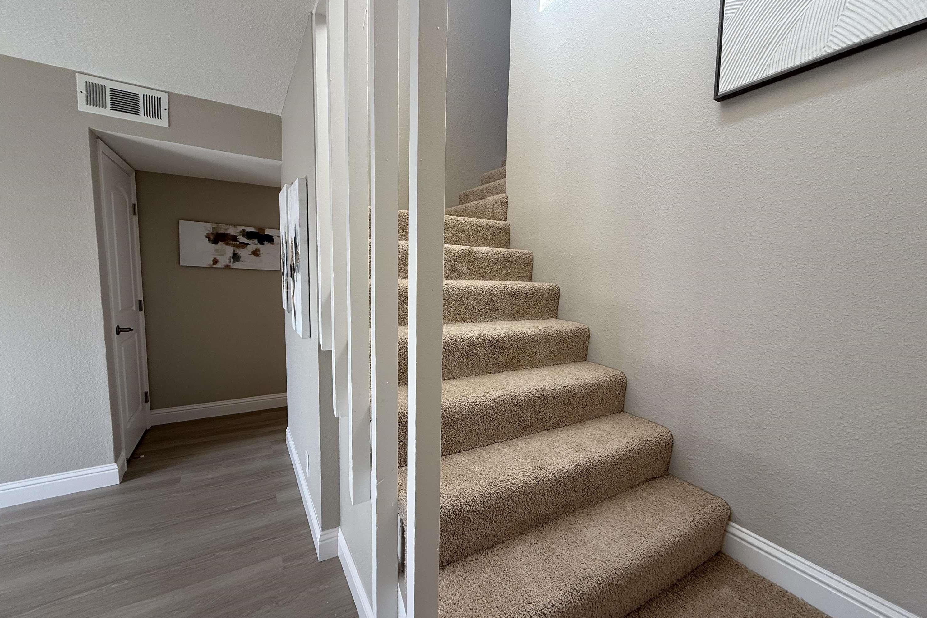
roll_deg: -1.5
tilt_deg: -5.6
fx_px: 386
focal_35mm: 15
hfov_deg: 100.4
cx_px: 470
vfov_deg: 77.3
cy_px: 311
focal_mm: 2.22
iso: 64
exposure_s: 1/99
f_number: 2.2
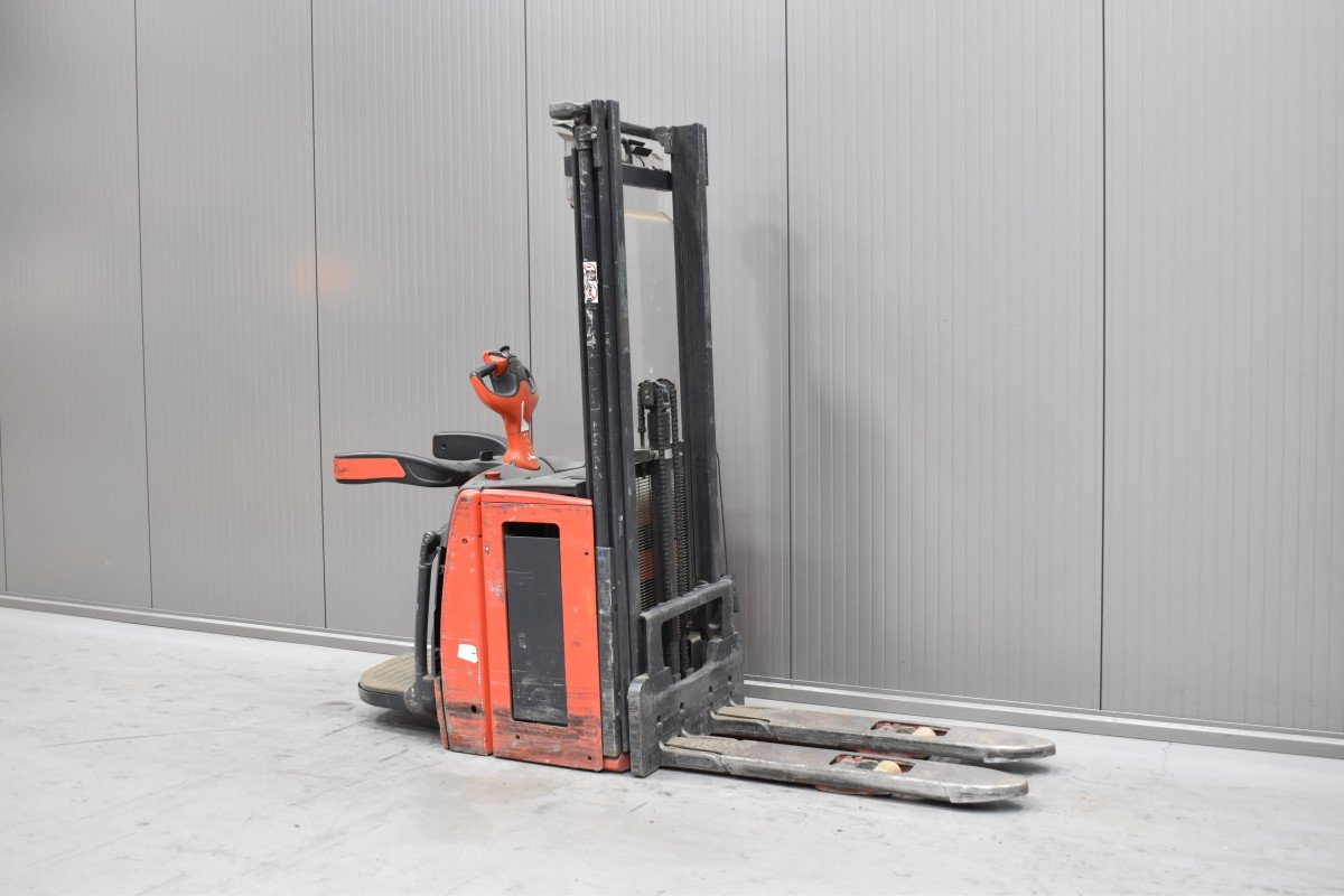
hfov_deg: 53.1
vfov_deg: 36.9
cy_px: 448
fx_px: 1344
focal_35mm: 36
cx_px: 672
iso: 1600
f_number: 5
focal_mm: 24
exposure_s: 1/25
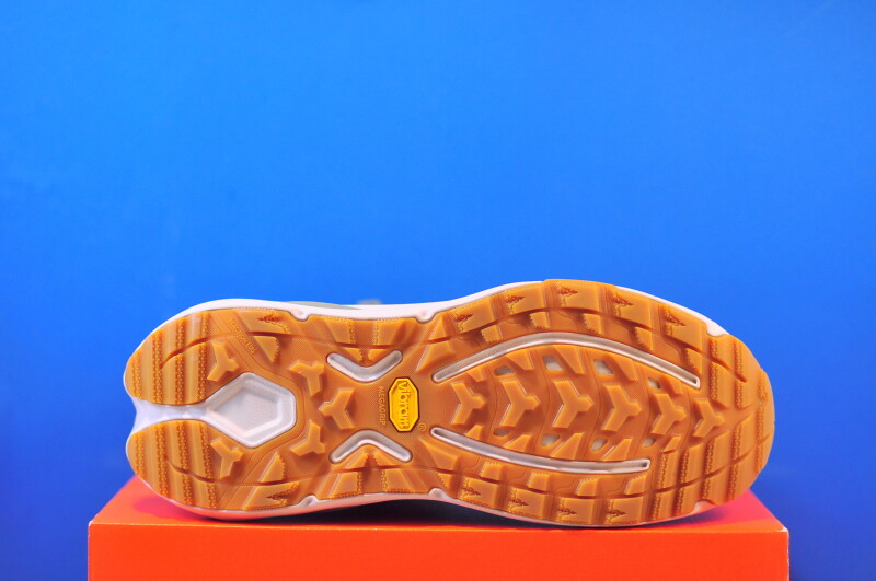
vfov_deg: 18.1
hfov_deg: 27.0
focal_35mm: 75
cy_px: 290
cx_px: 438
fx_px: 1822
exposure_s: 1/320
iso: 250
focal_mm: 50
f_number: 2
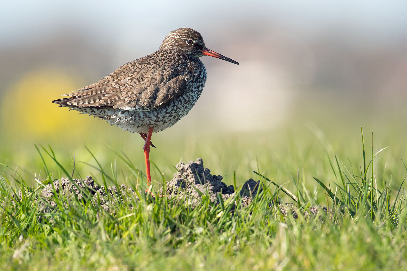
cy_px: 136
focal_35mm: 750
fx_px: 8479
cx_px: 204
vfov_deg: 1.8
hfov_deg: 2.7
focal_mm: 500
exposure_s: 1/1250
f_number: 6.3
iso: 640
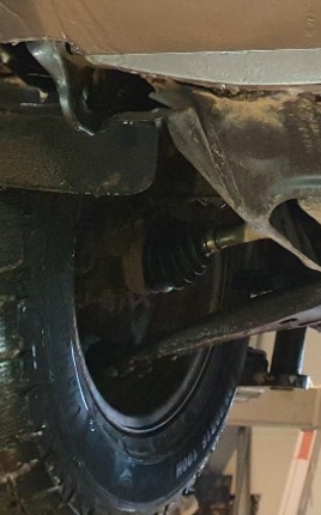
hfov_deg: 14.1
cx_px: 650
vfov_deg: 25.7
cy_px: 20
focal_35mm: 77
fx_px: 1080
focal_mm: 4.32
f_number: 1.5
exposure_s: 1/50
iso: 800
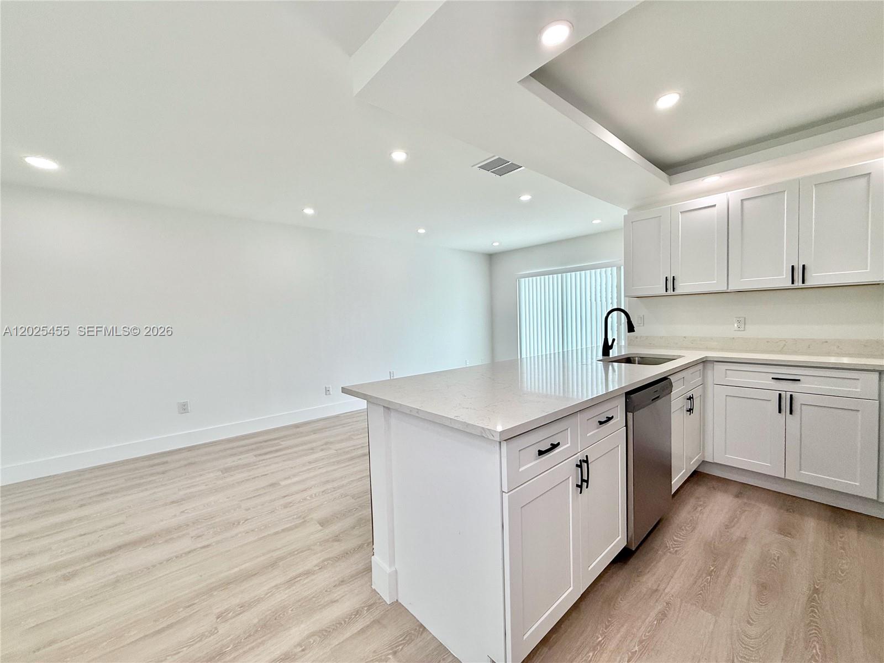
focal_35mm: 14
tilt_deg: -2.8
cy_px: 332
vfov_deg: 85.7
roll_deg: +1.7
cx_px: 442
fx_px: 358
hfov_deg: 102.1
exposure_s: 1/224
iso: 50
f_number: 2.2
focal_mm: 2.22
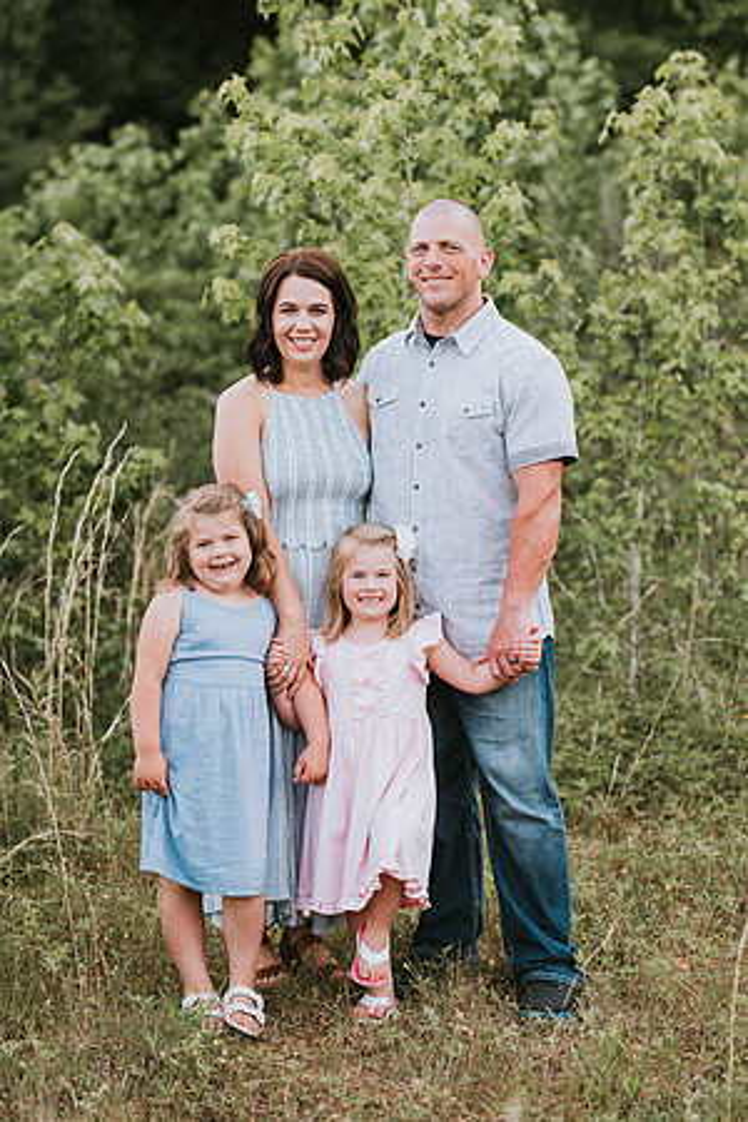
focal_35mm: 85
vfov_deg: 23.9
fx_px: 2649
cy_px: 561
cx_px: 374
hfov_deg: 16.1
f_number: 2.5
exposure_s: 1/400
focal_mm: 85
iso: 200
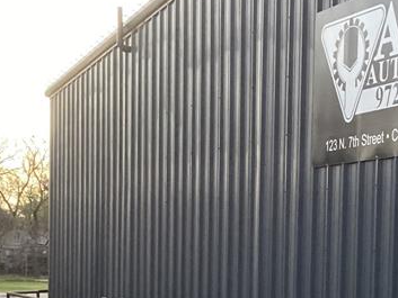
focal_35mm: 90
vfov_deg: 16.0
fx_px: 1035
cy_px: 326
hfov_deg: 21.7
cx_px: 266
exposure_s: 1/60
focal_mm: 3.3
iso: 320
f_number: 2.4
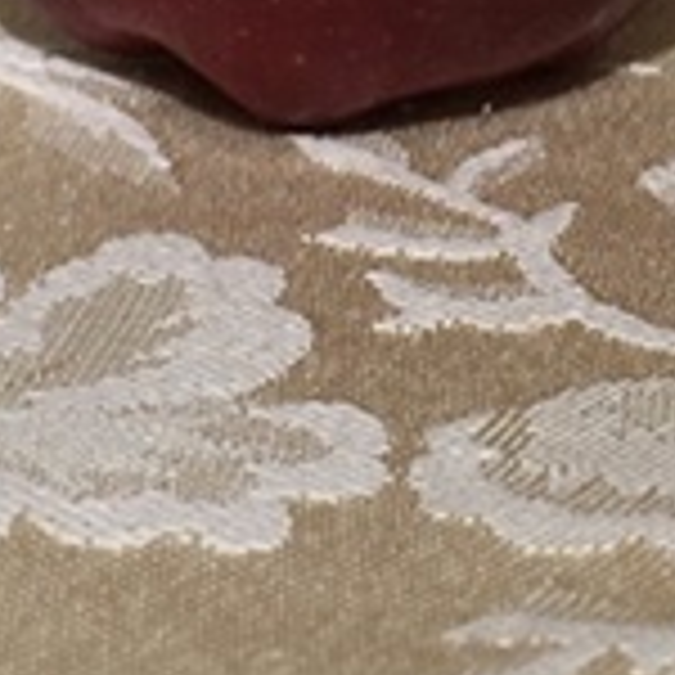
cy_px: -263
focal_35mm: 136
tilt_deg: -17.3
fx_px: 3000
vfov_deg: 12.4
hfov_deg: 12.4
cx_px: 902
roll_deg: +3.9
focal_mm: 4.15
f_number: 2.2
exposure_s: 1/7692
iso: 25
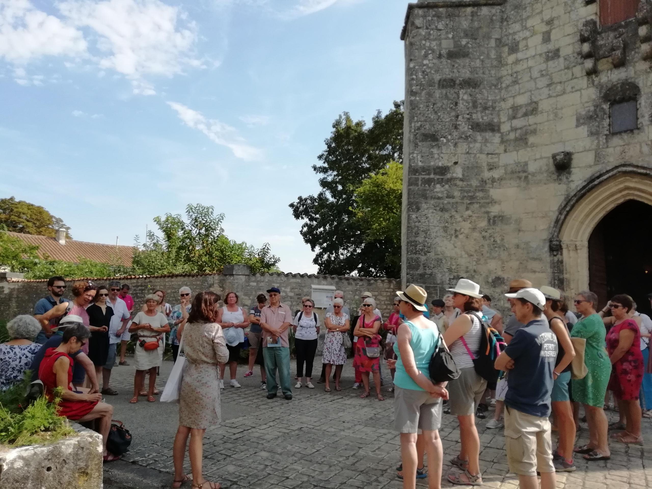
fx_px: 490
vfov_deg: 53.1
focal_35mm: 26
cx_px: 326
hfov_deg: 67.3
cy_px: 244
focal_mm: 3.46
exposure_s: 1/995
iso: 50
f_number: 2.2
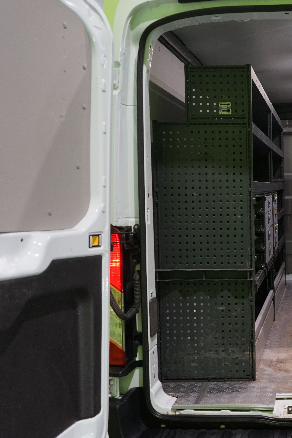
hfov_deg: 26.8
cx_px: 324
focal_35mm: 46
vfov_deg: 42.7
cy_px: 215
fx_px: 560
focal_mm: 30
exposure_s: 1/160
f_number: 4
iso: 1600
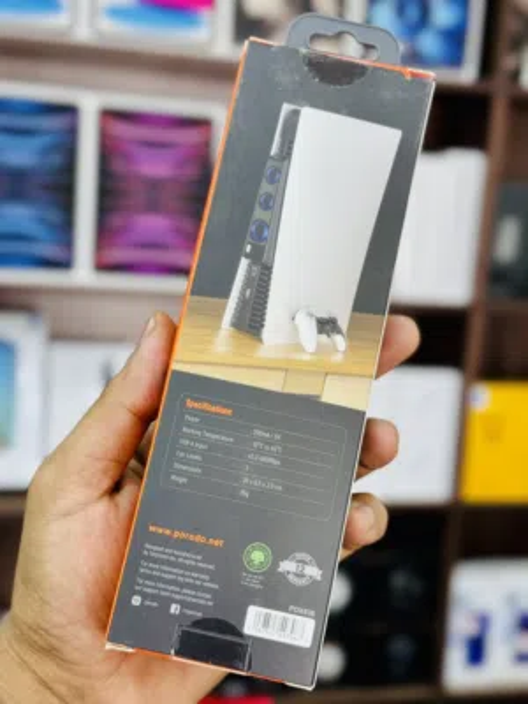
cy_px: 352
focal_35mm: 48
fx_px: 976
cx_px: 264
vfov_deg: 39.7
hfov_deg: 30.3
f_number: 1.78
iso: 64
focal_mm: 6.76
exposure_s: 1/100
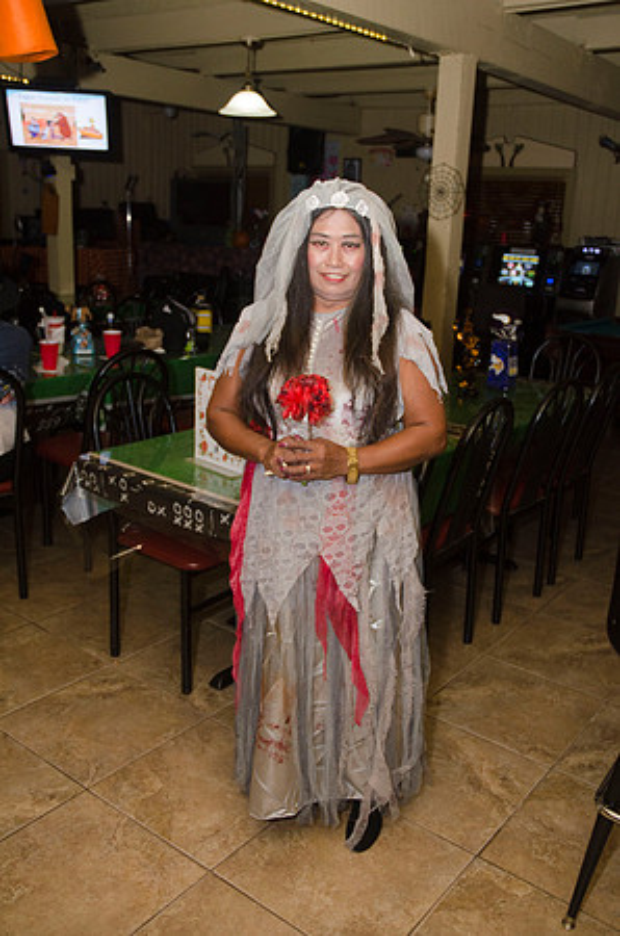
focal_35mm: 36
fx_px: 934
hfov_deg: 36.7
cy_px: 468
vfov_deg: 53.2
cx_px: 310
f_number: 4
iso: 400
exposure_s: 1/60
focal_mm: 24
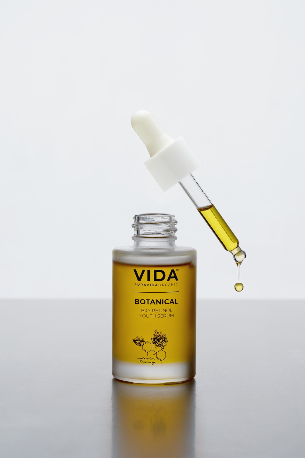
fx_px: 1334
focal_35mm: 105
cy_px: 229
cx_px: 152
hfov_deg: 13.0
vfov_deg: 19.5
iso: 400
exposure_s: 1/200
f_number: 22
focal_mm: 105
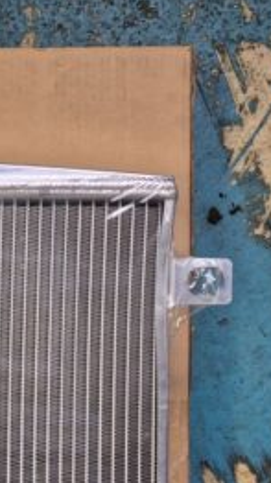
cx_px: -183
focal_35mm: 67
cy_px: 438
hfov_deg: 15.9
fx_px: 858
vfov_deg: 30.1
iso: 500
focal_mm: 5.4
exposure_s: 1/100
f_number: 1.8
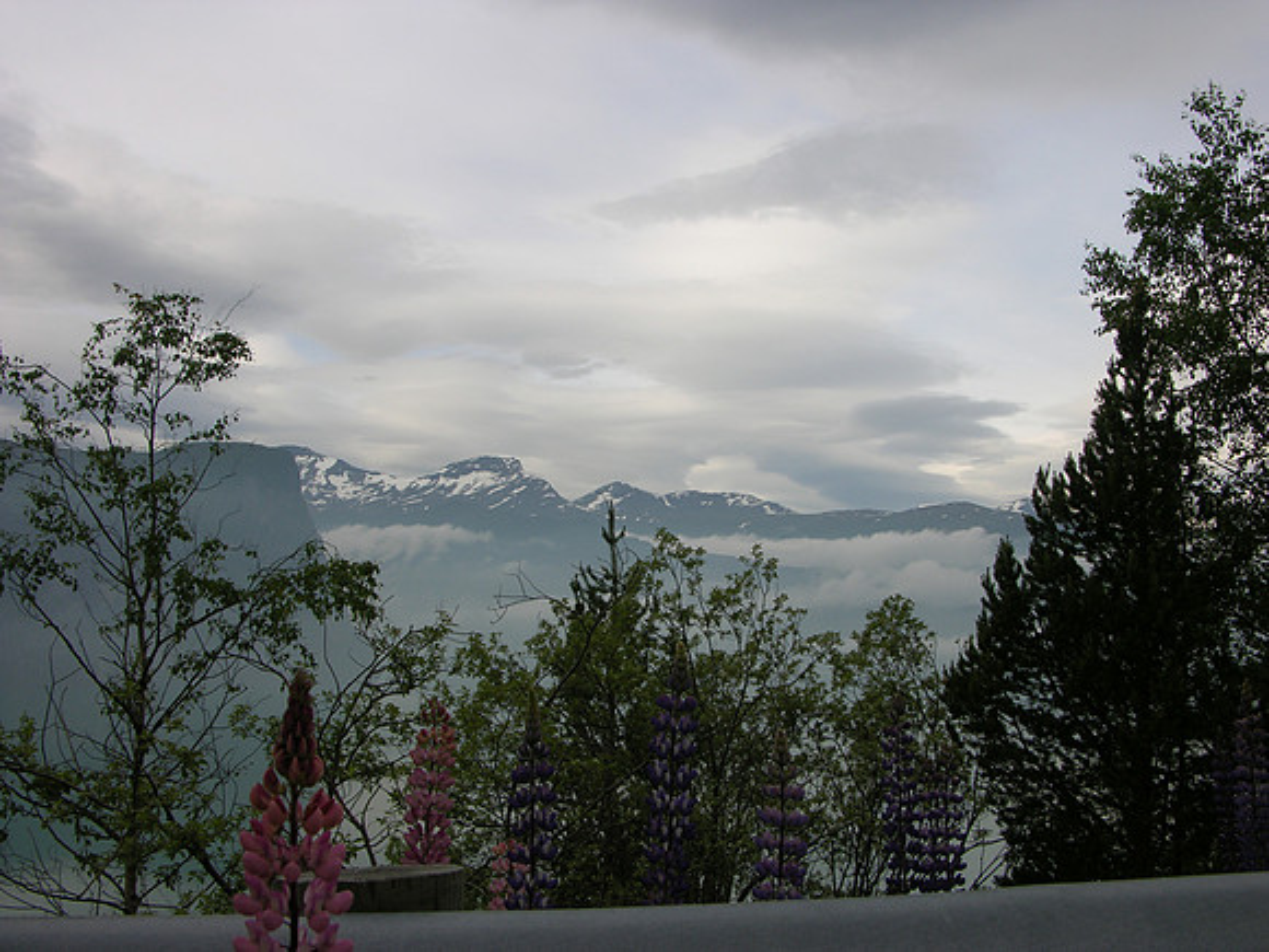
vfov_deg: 40.7
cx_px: 634
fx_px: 1283
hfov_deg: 52.6
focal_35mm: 35
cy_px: 476
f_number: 5.6
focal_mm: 8.9
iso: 50
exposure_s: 1/217
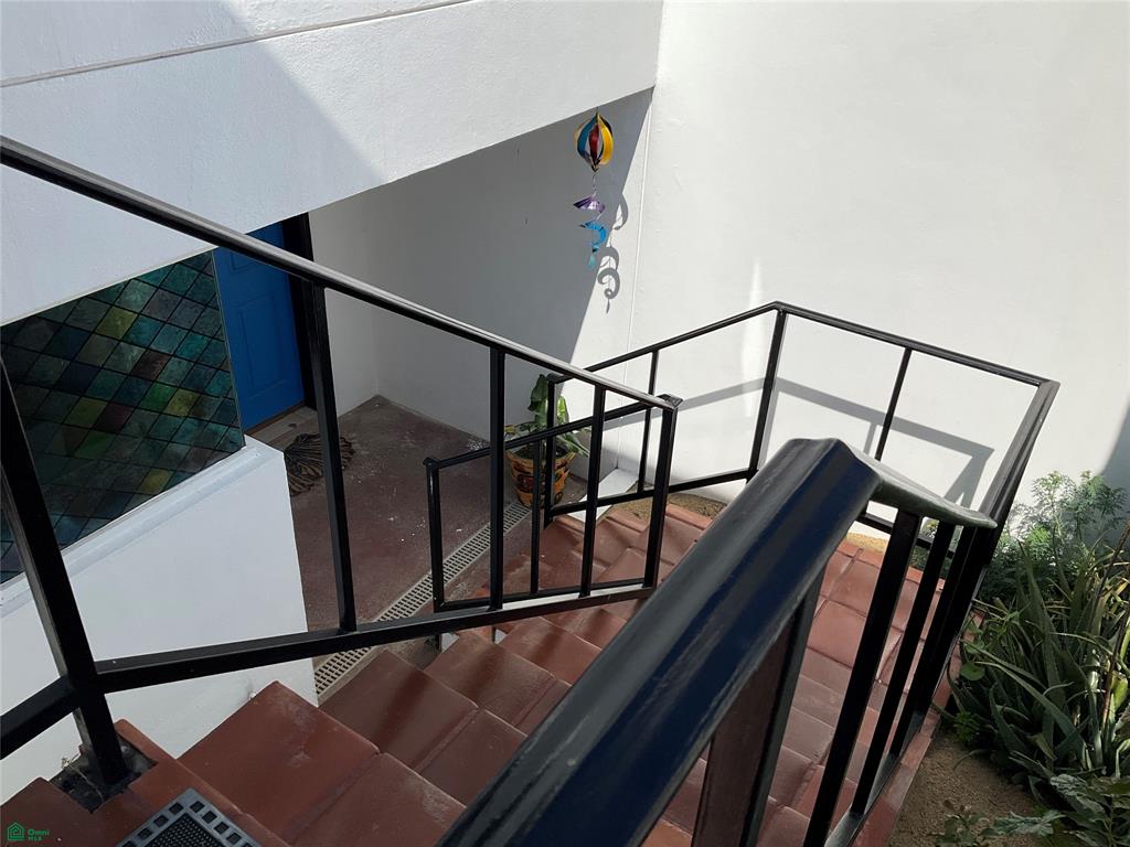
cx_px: 565
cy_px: 424
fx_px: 947
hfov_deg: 61.7
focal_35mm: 29
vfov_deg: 48.2
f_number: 1.8
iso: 25
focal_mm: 3
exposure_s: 1/4065
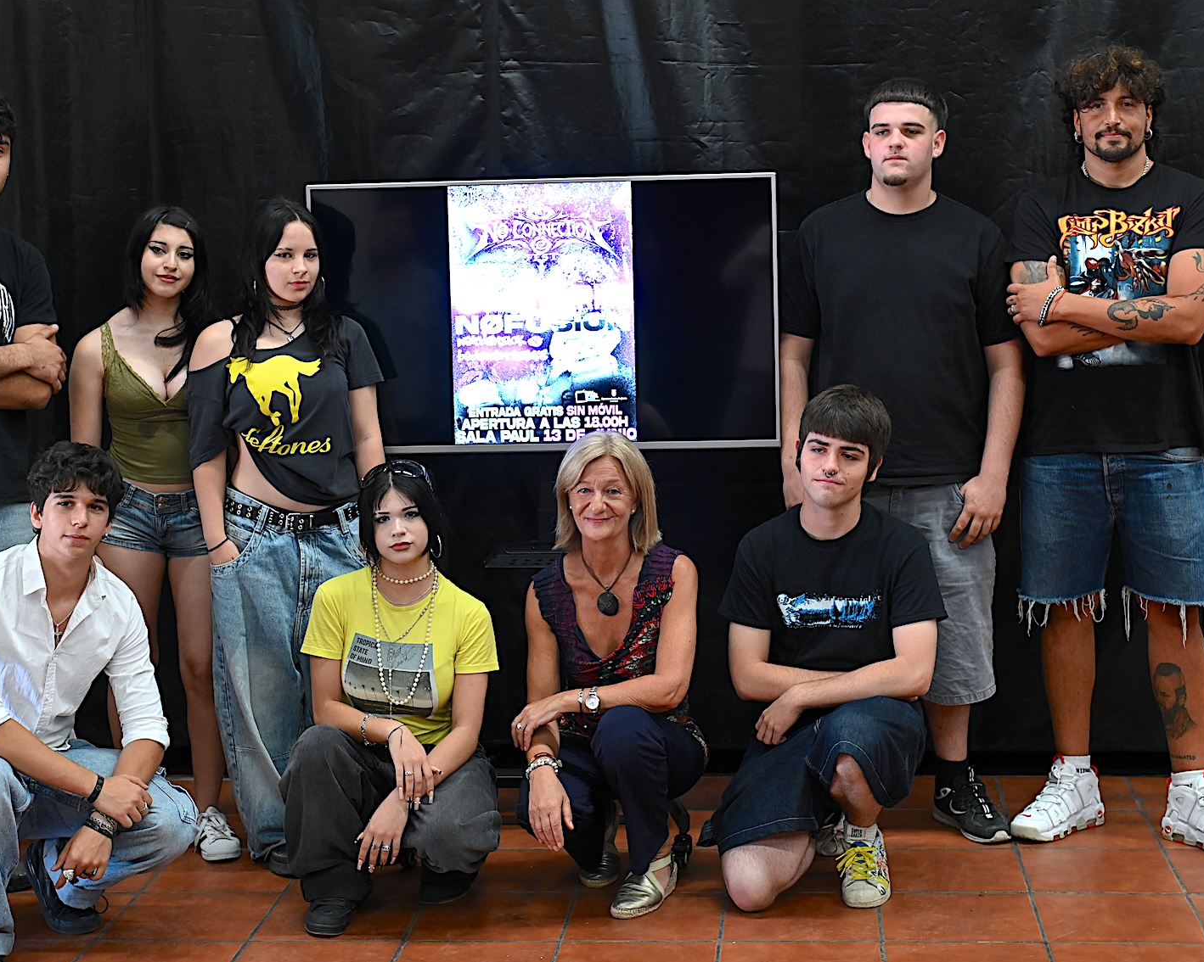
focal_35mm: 55
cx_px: 549
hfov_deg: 34.1
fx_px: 1960
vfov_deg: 27.6
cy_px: 486
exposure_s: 1/100
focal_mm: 48
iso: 2500
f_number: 4
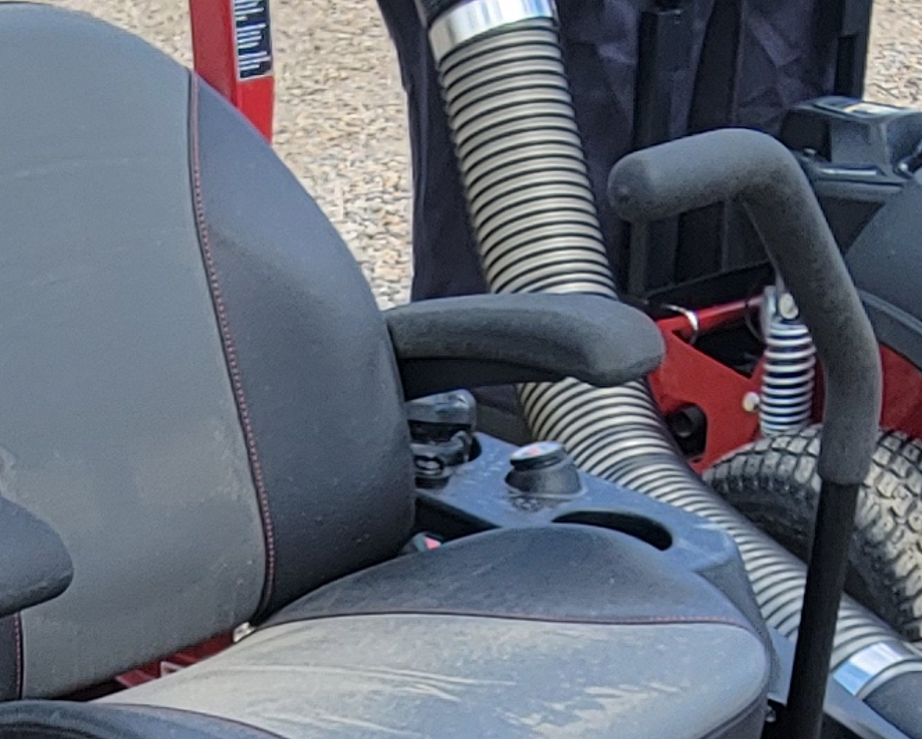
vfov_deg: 17.8
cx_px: 276
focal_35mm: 77
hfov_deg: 24.6
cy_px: 1118
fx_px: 2102
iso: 50
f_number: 2.2
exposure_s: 1/715
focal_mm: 2.2
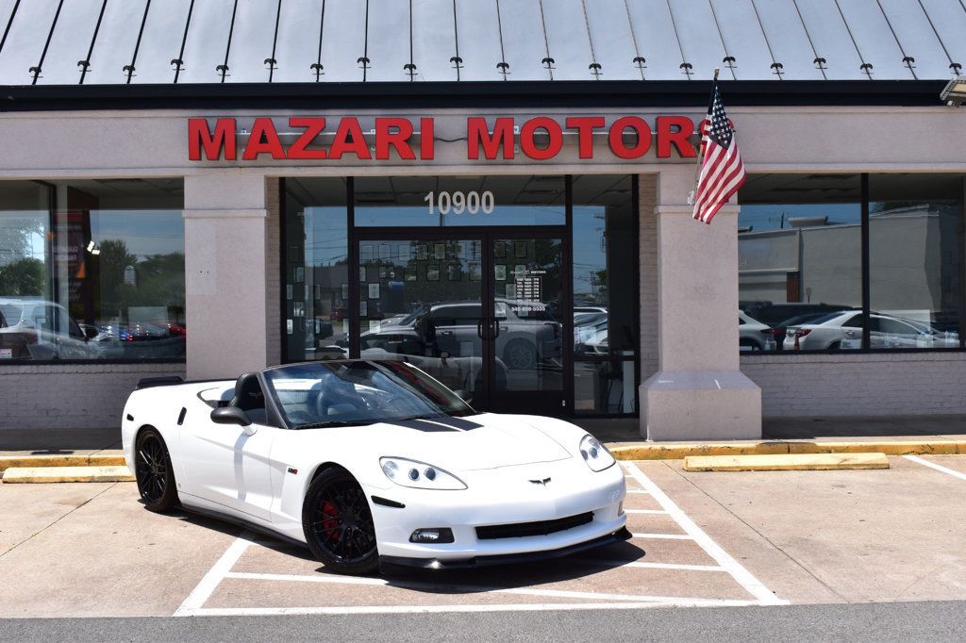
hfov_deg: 42.3
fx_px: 1247
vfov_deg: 28.9
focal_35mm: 46
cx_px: 483
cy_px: 322
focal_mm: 31
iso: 360
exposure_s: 1/500
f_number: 11
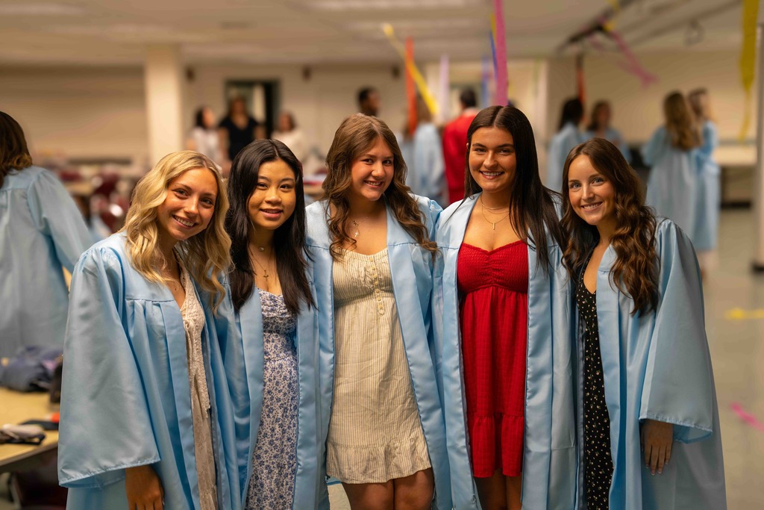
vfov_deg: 27.0
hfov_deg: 39.6
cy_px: 255
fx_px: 1061
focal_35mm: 50
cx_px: 382
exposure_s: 1/160
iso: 640
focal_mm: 50
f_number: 4
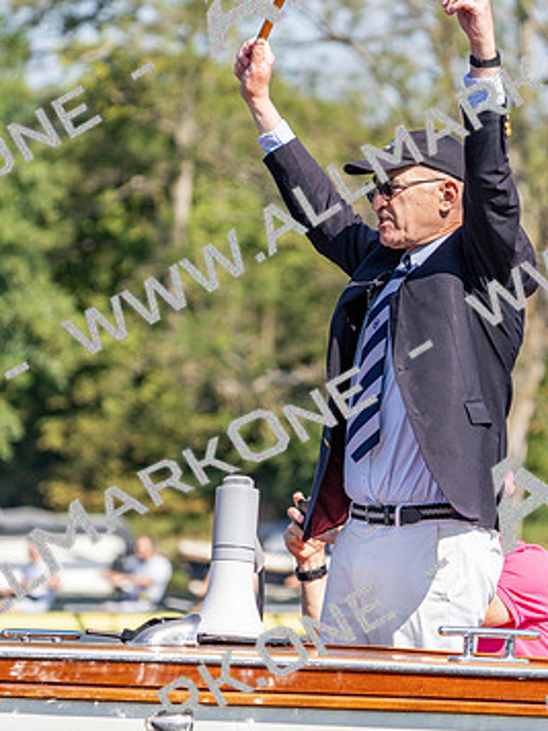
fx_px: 6607
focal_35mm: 313
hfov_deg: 4.7
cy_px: 360
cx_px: 316
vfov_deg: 6.3
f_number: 5.6
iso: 320
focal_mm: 200
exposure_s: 1/2000
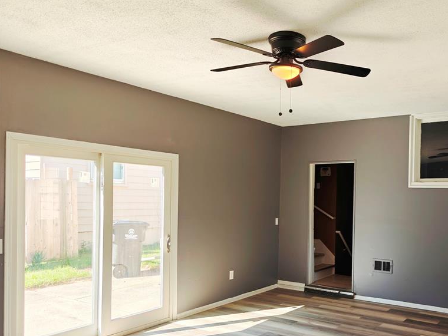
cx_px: 299
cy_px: 206
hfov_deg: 57.1
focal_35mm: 31
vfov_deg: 45.1
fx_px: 401
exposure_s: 1/120
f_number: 1.6
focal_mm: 6.06
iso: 160
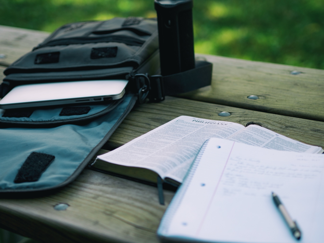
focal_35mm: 90
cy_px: 122
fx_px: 843
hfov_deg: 21.8
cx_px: 162
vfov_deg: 16.4
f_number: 1.8
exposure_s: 1/1250
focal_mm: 45
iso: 125
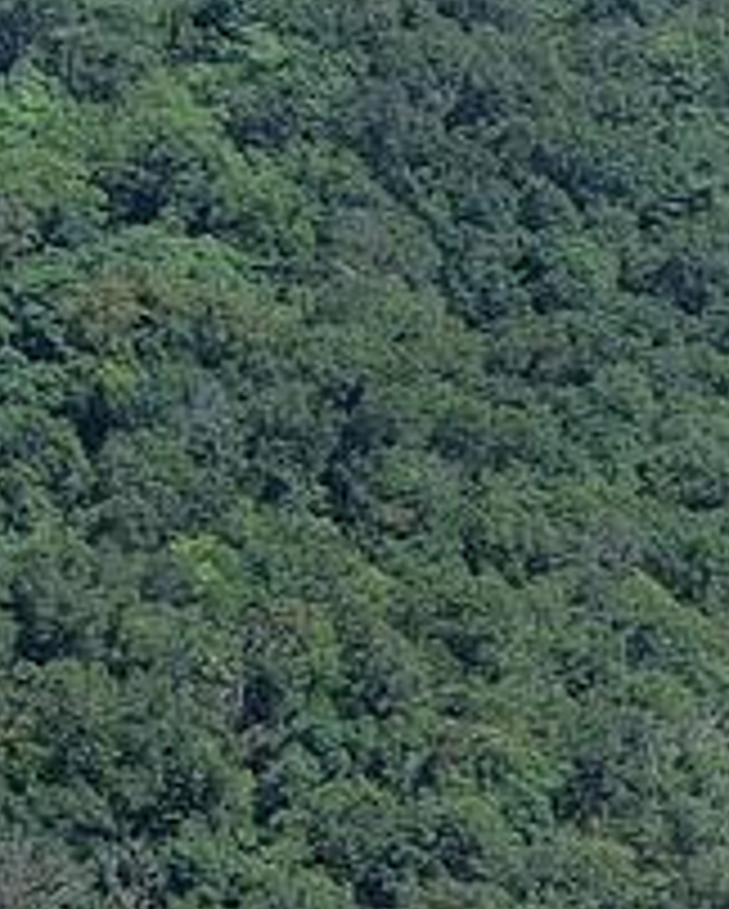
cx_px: 2763
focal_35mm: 276
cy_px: 1033
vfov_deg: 7.0
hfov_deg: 5.1
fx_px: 7432
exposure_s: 1/749
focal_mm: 10.57
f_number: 2.8
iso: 100
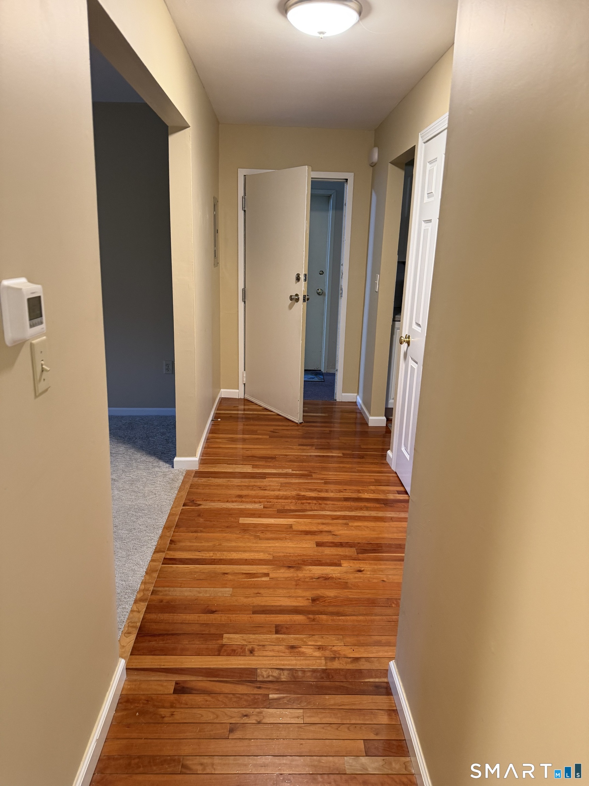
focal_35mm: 24
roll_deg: -1.3
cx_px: 294
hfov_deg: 56.8
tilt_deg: -16.2
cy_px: 393
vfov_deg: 71.6
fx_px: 544
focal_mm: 6.76
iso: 320
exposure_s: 1/60
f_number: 1.78
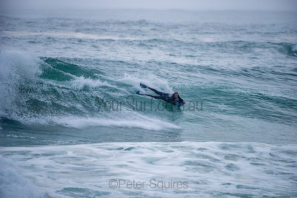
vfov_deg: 2.8
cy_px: 99
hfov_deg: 4.1
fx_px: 4126
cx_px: 148
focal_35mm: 500
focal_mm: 500
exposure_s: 1/1000
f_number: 5.6
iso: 280
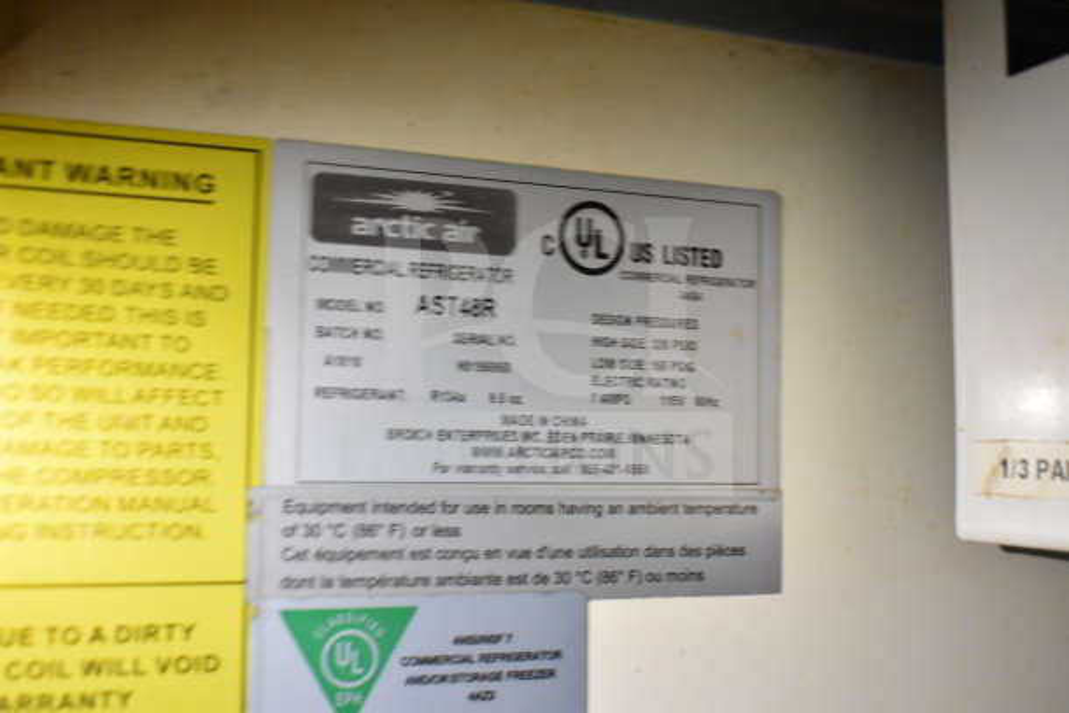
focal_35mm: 42
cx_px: 534
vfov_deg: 31.9
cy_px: 356
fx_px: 1247
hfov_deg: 46.4
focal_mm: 28
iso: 2000
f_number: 4.2
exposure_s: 1/50
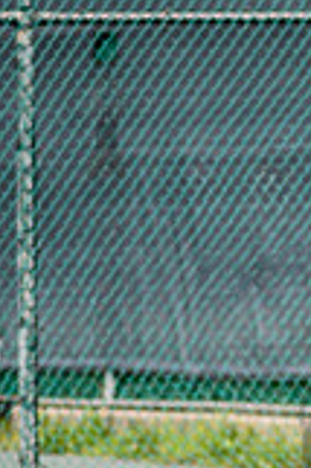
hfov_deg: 3.2
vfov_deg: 4.8
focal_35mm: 433
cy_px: 532
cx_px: 555
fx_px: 5623
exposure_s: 1/1250
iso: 125
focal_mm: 100
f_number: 4.5
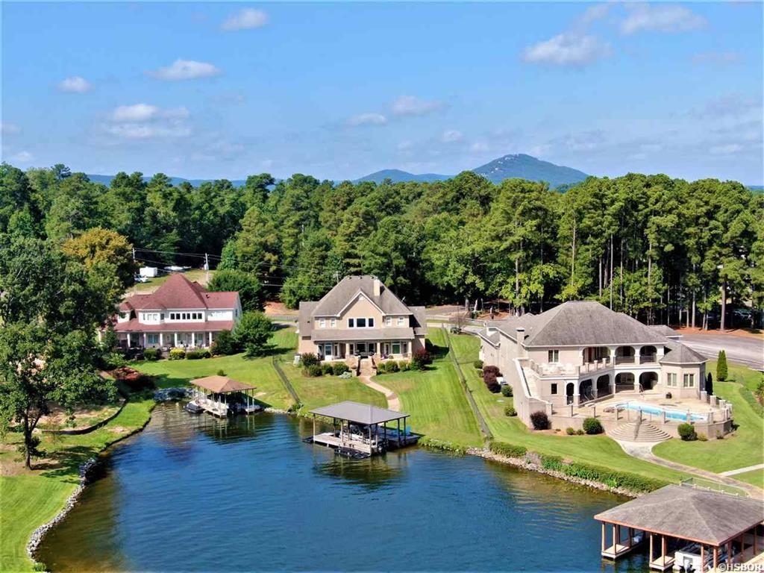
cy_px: 286
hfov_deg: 40.4
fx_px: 1037
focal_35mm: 47
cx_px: 382
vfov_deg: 30.9
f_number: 3.8
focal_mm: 8.42
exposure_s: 1/500
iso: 100
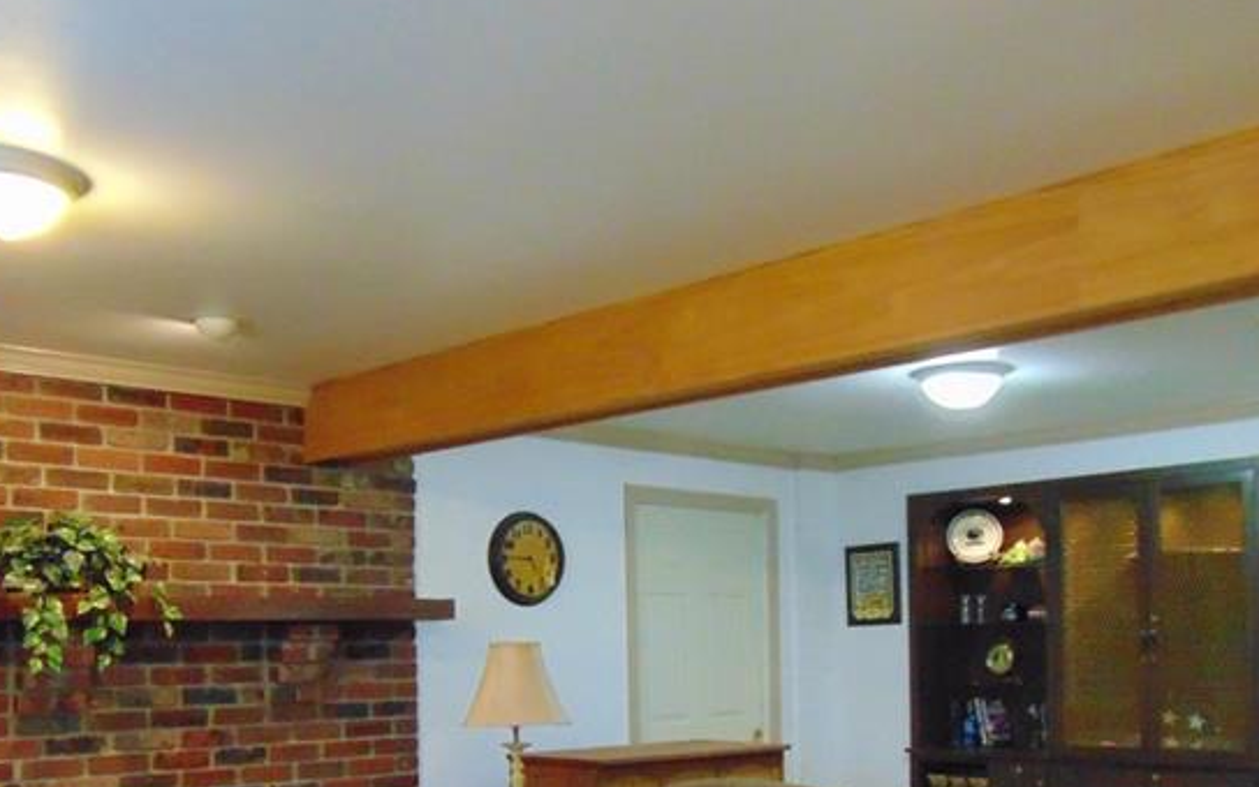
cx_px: 634
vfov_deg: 31.7
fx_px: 1338
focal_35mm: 39
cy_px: 657
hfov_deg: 50.4
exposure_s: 1/40
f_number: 3
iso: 800
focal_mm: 4.5
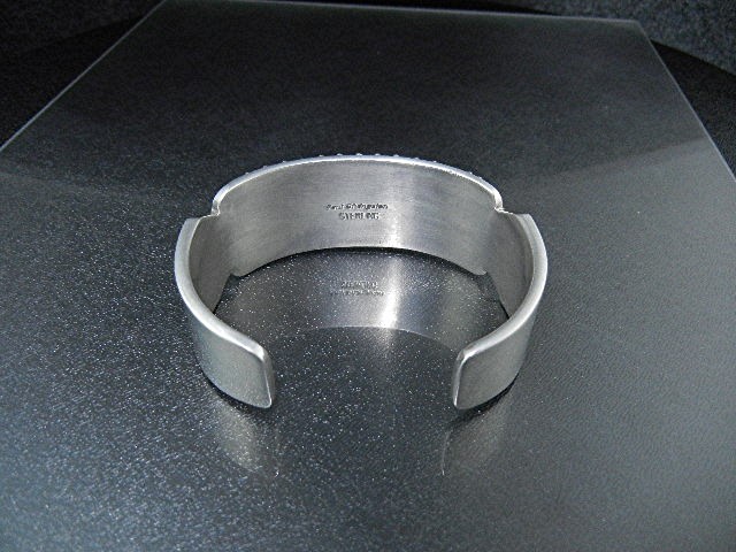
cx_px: 368
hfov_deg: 60.0
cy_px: 276
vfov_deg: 46.8
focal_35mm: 30
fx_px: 638
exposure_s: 1/30
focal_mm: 5.4
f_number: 7
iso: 800
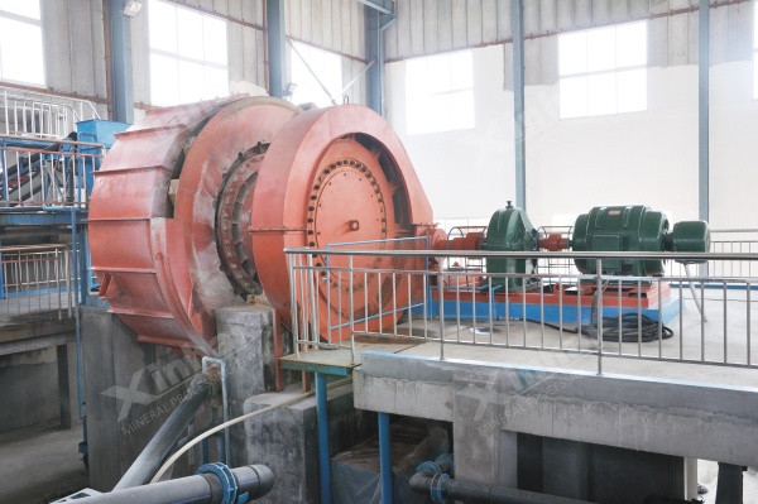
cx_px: 379
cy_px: 252
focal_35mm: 32
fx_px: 663
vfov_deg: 41.6
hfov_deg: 59.5
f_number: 6.3
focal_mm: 21
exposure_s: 1/50
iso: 250
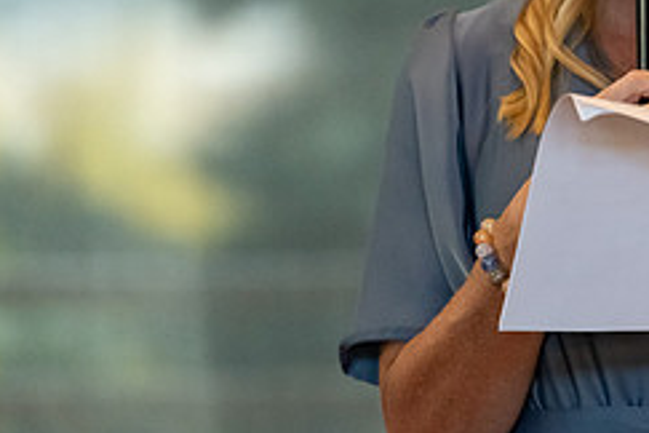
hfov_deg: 3.9
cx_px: 684
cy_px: -48
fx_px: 9554
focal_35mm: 530
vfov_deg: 2.6
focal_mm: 185
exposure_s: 1/400
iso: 3200
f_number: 2.8
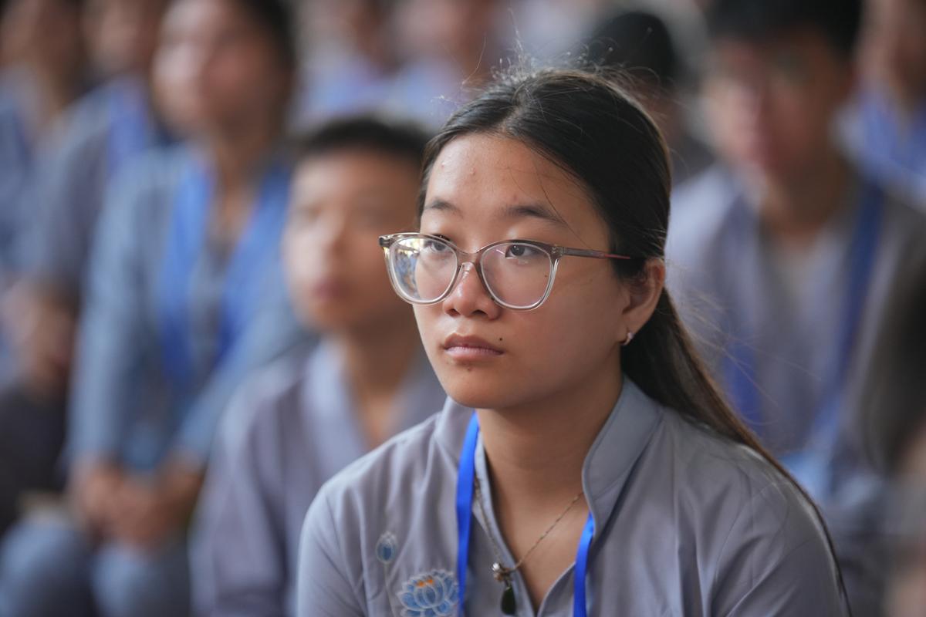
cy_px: 308
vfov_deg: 6.9
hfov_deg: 10.3
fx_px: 5144
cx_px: 463
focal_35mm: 200
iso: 1600
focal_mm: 200
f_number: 2.8
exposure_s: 1/160
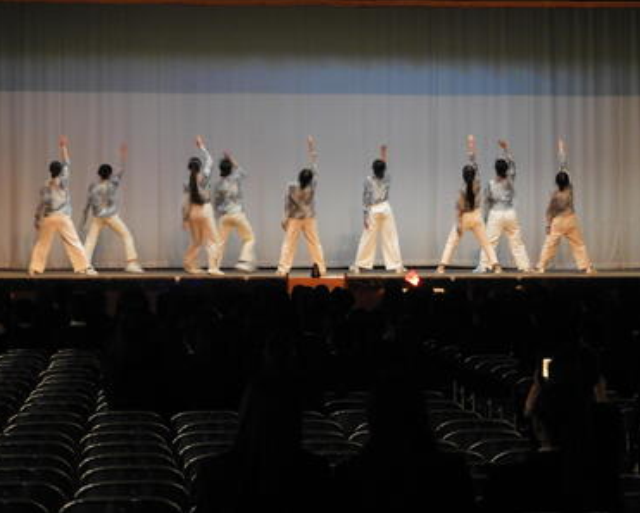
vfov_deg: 12.8
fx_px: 2293
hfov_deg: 15.9
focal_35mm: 121
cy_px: 256
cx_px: 335
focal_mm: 20.6
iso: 800
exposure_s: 1/13
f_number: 5
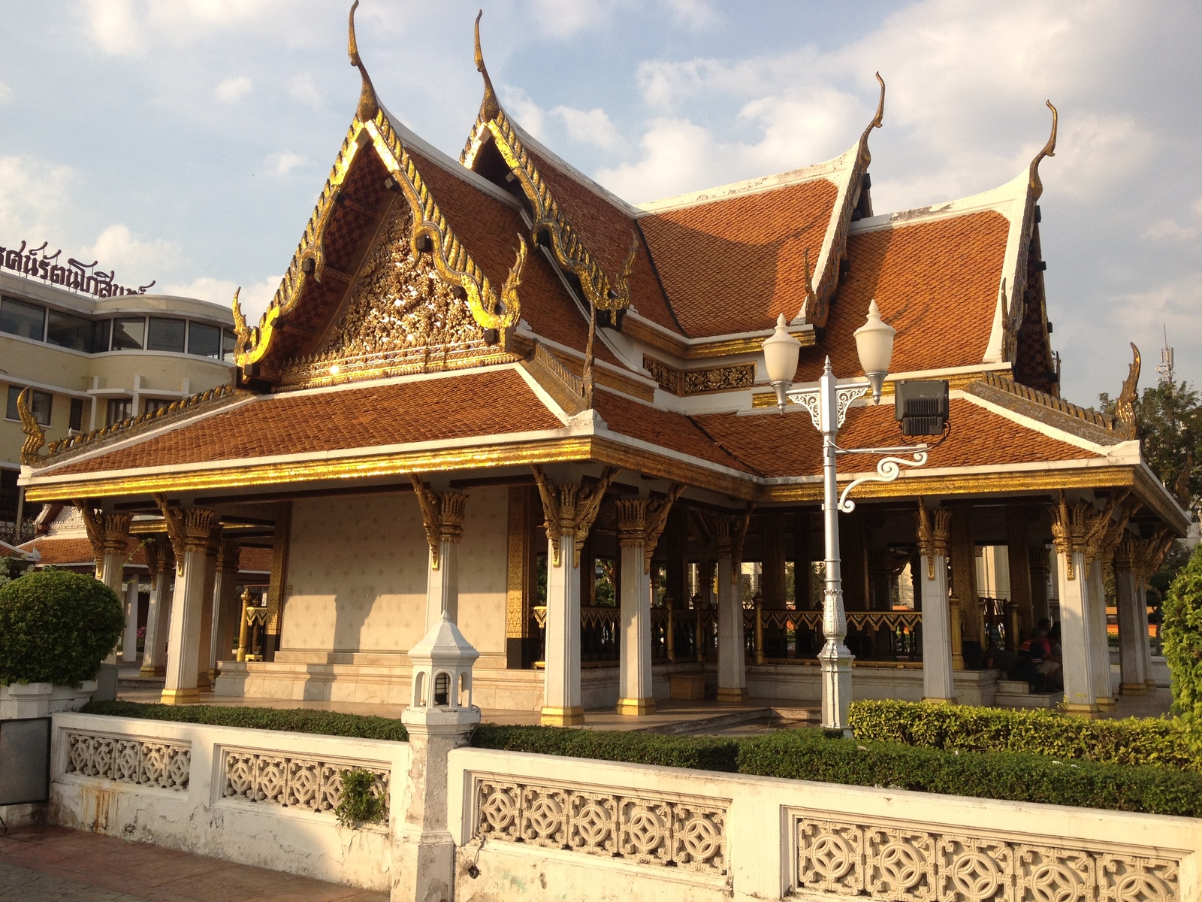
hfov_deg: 52.6
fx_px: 1215
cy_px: 451
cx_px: 601
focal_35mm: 35
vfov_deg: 40.7
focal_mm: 4.28
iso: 64
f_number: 2.4
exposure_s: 1/1004
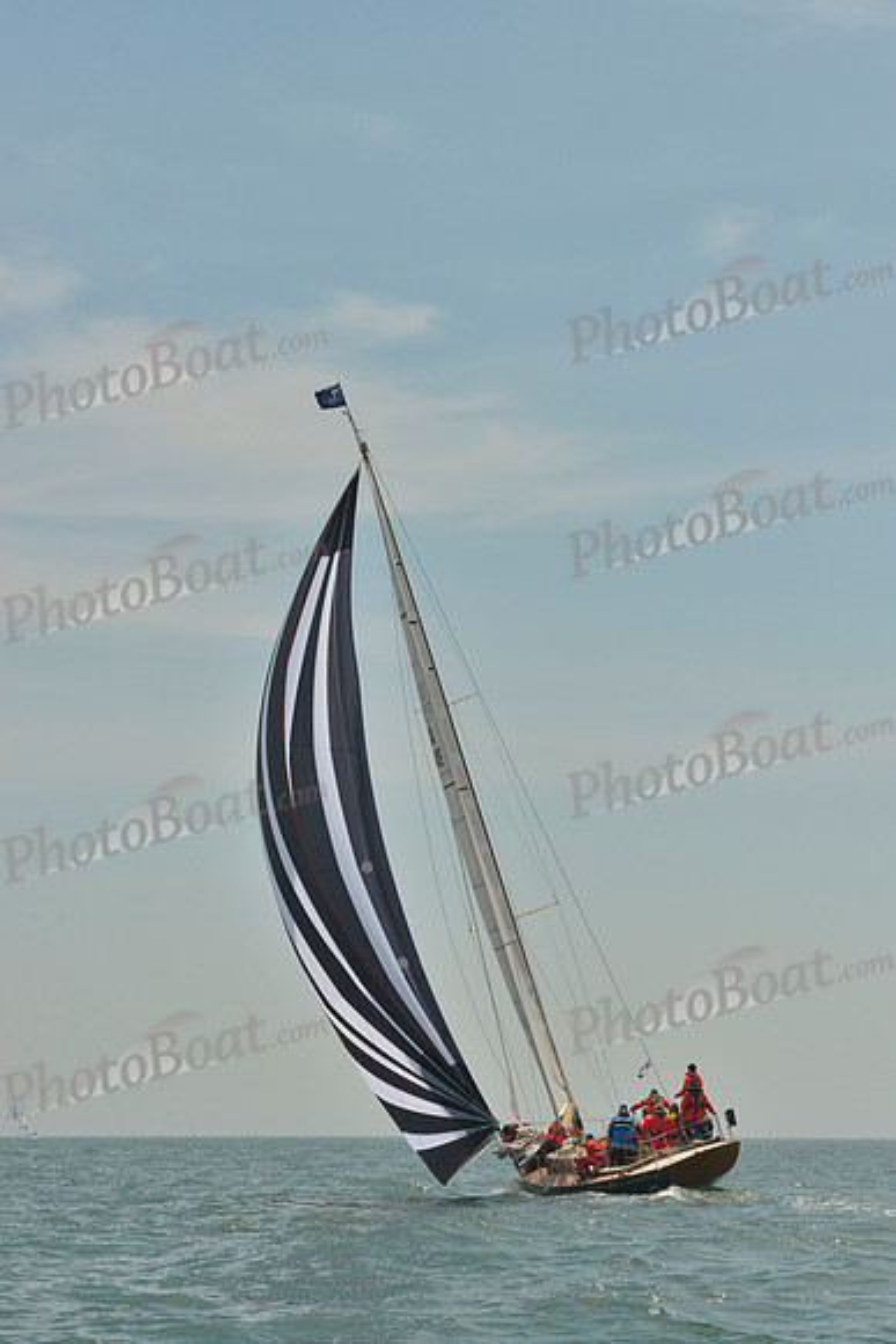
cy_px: 672
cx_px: 448
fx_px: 3358
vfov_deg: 22.6
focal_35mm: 90
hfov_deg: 15.2
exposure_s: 1/1600
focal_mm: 90
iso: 560
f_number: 14
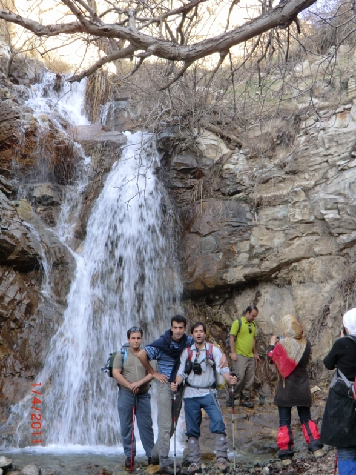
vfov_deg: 40.4
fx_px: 644
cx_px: 178
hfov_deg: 30.9
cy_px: 238
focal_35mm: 47
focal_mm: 8.4
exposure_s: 1/60
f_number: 4
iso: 125
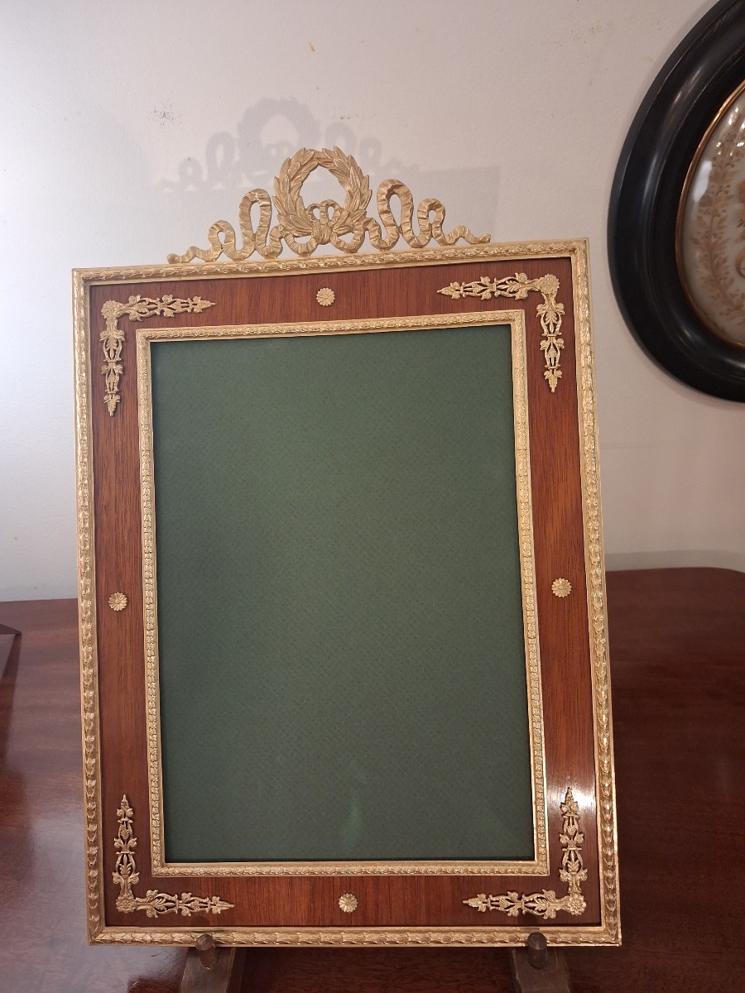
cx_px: 372
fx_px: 775
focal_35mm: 27
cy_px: 496
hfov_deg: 51.4
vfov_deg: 65.3
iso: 320
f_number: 1.8
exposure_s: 1/50
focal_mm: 4
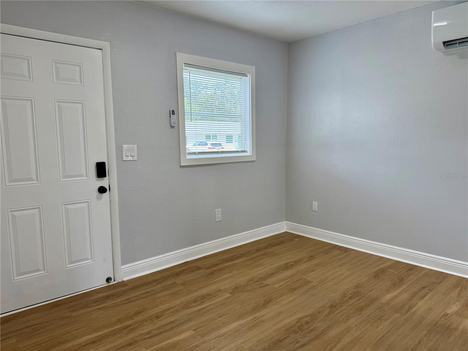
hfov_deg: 71.6
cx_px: 234
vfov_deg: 56.8
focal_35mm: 24
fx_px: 324
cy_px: 176
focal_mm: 6.76
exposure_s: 1/203
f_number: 1.78
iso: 125
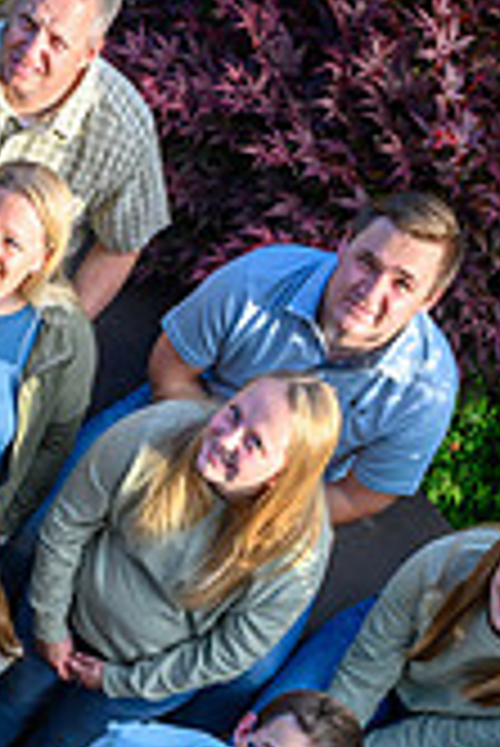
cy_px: 738
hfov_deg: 14.6
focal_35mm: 89
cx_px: -194
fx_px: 1850
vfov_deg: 22.0
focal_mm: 25.5
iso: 400
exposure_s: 1/200
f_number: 8
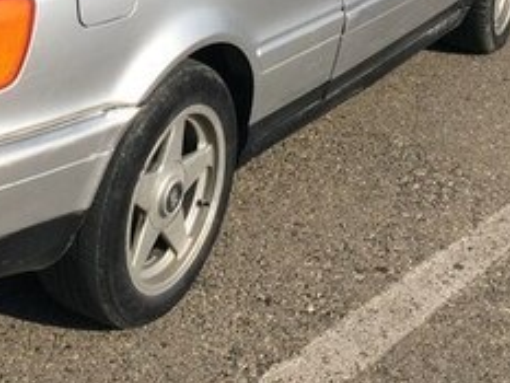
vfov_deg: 17.1
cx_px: 77
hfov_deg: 23.4
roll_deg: -4.3
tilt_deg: -14.1
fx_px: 1209
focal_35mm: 82
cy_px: -89
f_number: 2.2
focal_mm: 4.15
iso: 32
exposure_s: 1/2415
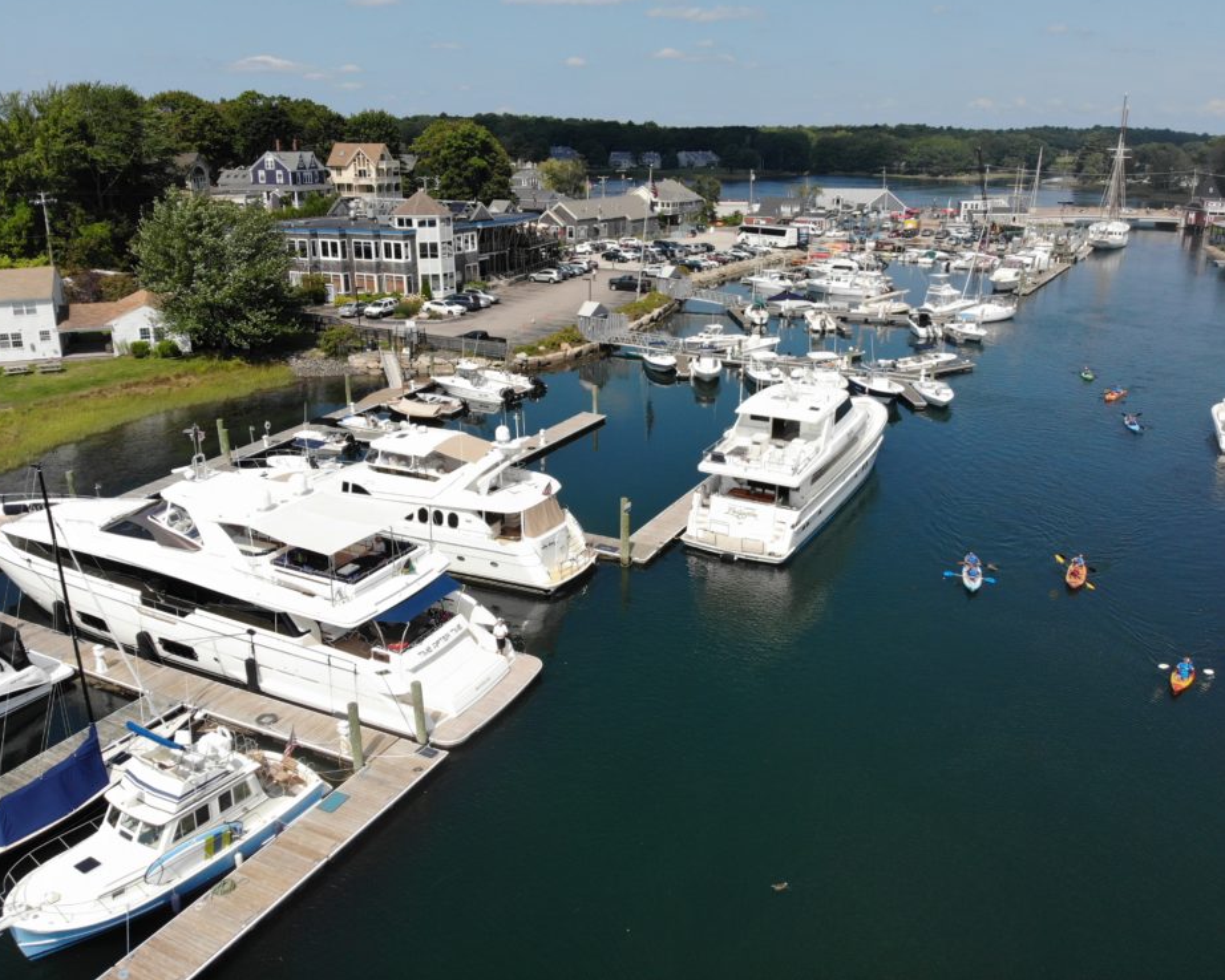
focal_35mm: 26
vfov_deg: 54.9
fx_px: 943
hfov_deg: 66.0
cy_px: 472
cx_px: 622
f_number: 2.8
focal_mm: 4.5
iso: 100
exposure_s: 1/1286
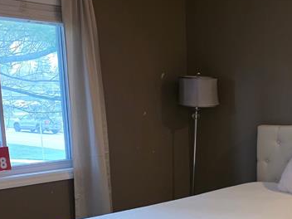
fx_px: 565
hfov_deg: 28.2
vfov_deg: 21.3
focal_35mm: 67
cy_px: 213
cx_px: 241
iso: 800
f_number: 1.7
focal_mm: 6.3
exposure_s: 1/120
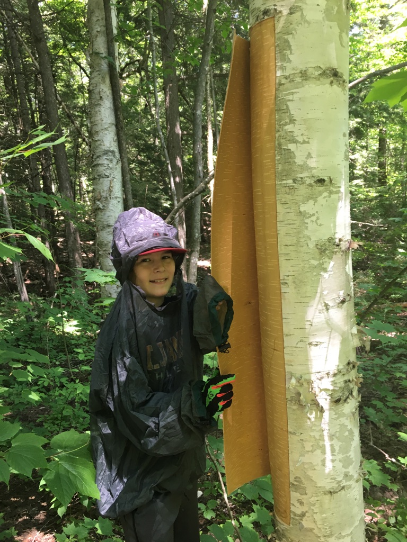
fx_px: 455
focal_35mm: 29
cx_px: 204
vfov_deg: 61.7
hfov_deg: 48.2
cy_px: 271
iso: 32
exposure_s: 1/30
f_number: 2.2
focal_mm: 4.15
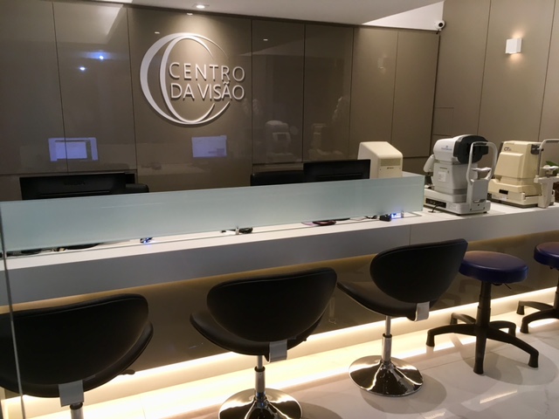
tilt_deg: -11.9
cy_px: 210
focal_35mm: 29
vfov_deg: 48.2
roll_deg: -1.5
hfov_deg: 61.7
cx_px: 280
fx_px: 468
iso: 64
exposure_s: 1/30
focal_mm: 4.15
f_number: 2.2
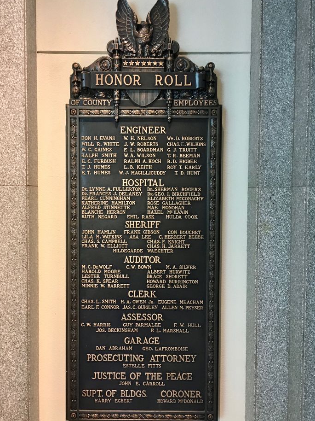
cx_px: 145
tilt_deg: -3.4
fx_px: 388
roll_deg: +0.3
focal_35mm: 32
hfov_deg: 44.1
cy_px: 212
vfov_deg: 56.8
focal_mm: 4.15
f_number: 2.2
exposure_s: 1/30
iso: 125
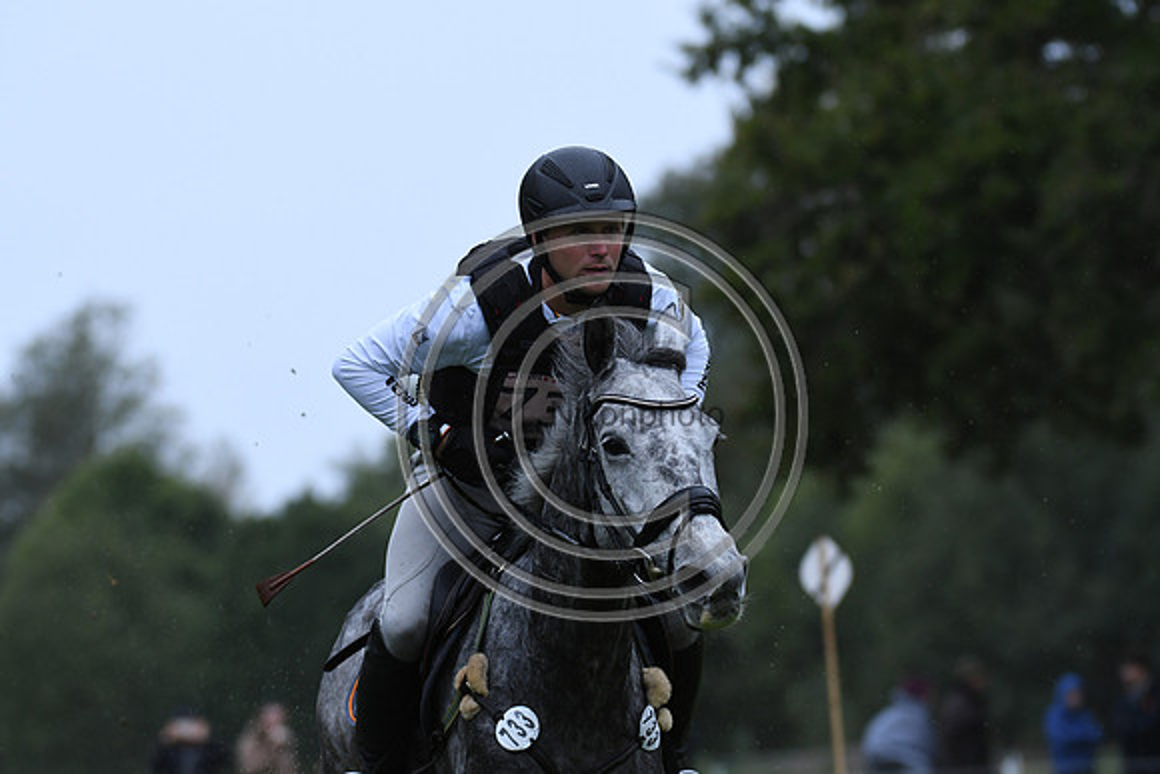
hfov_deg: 6.5
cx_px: 580
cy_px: 387
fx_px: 10152
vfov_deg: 4.4
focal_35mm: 315
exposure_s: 1/1250
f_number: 4.5
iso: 640
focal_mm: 210
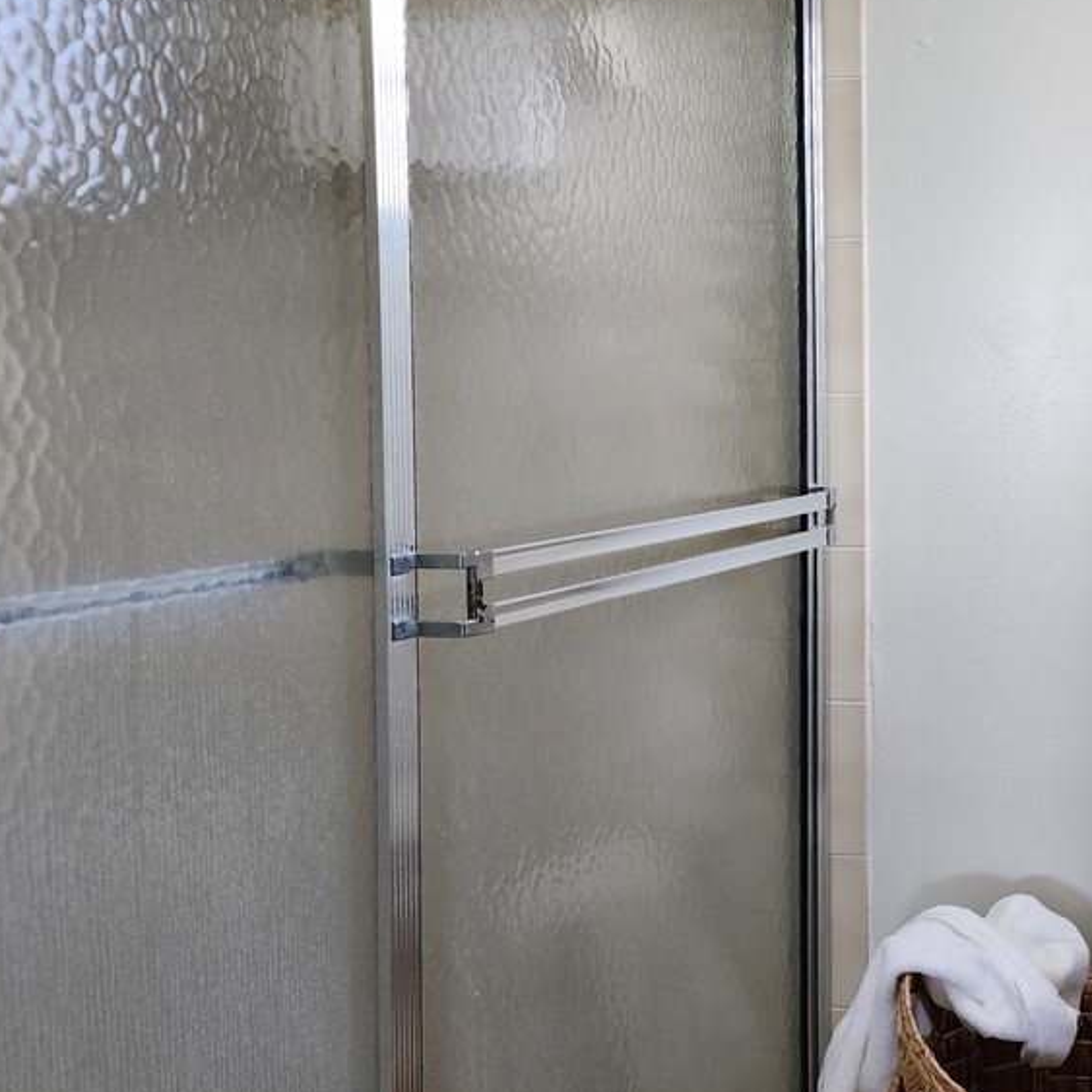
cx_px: 968
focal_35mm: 37
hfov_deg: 41.6
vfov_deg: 44.7
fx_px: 1321
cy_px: 436
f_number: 1.8
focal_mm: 6.4
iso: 160
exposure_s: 1/120
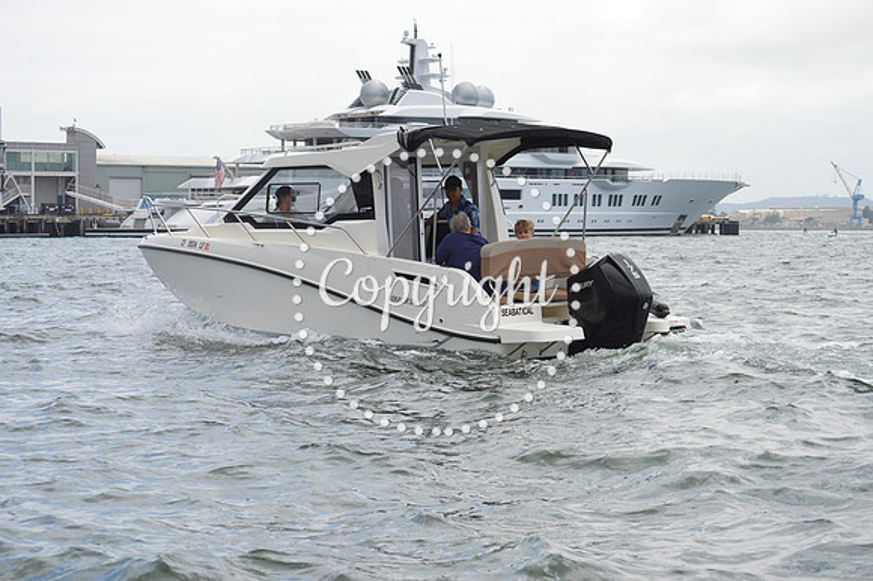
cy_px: 290
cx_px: 436
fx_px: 1999
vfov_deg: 16.5
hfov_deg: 24.6
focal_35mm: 82
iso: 100
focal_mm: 55
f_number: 9
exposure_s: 1/320
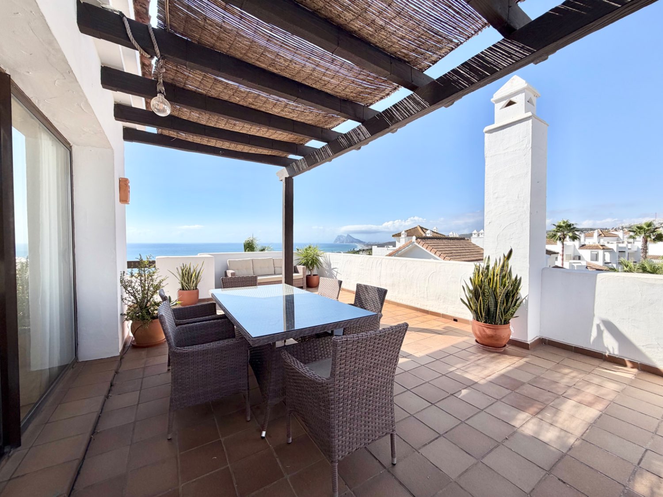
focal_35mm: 14
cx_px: 332
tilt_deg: -0.8
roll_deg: +0.3
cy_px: 248
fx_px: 268
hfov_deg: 102.1
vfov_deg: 85.7
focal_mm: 2.22
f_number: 2.2
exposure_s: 1/1105
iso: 20
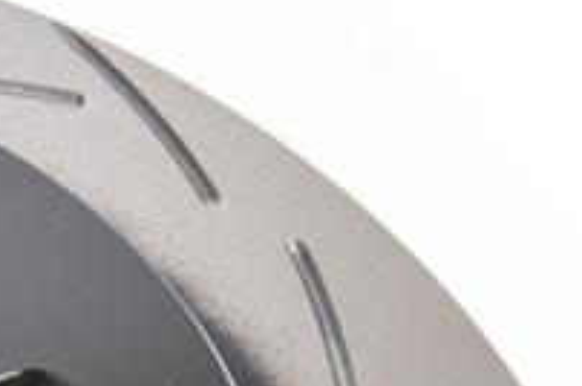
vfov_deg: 5.3
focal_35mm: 254
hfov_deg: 7.9
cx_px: -346
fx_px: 4100
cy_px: 802
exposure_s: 1/160
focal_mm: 50
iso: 100
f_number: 16
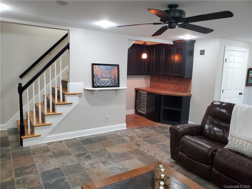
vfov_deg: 53.1
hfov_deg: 67.3
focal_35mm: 26
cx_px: 126
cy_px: 94
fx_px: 189
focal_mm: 4.3
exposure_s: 1/40
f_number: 2.4
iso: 320
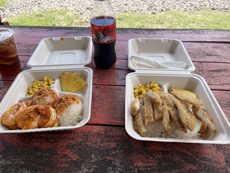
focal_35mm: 26
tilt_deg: -42.0
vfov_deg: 53.1
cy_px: 86
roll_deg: +0.8
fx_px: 173
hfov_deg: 67.3
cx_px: 115
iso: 50
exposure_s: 1/1279
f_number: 1.6
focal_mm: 5.1
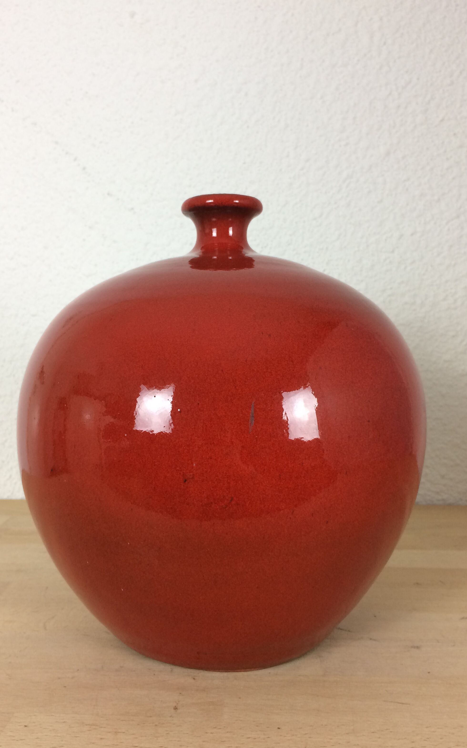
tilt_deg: -5.6
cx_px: 219
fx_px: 651
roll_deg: +1.1
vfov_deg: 59.6
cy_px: 388
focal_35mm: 32
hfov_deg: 39.4
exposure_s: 1/33
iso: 50
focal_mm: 4.15
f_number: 2.2
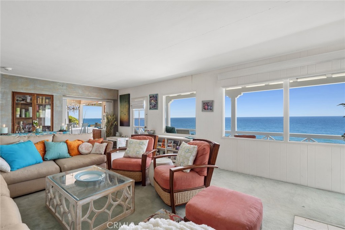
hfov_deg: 96.8
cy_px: 115
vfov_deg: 73.7
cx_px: 172
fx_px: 153
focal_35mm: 16
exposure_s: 1/80
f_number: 9
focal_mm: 16
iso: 200
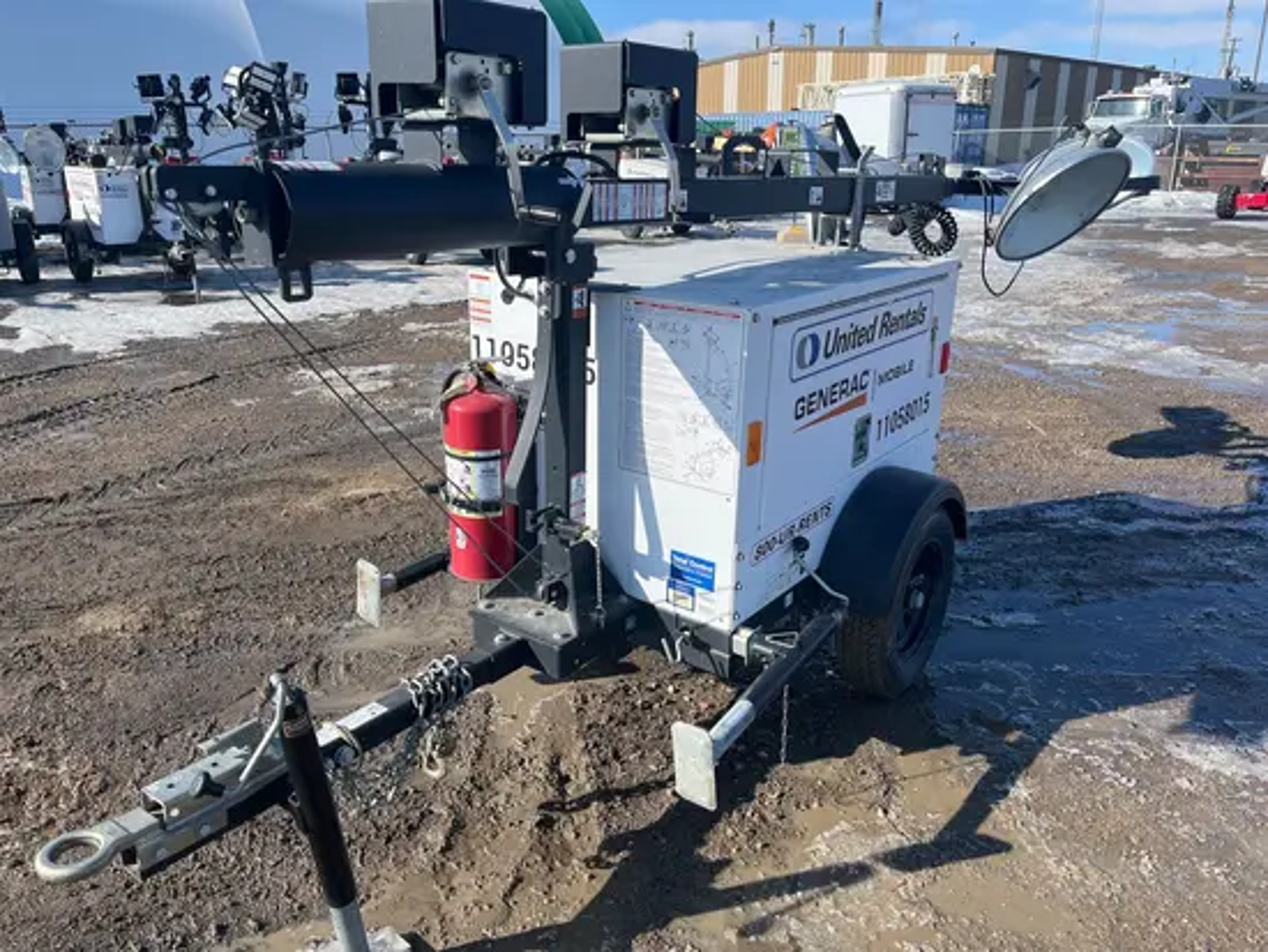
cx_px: 634
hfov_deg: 67.3
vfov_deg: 53.1
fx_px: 953
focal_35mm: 26
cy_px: 476
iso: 50
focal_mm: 5.1
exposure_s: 1/3215
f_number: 1.6
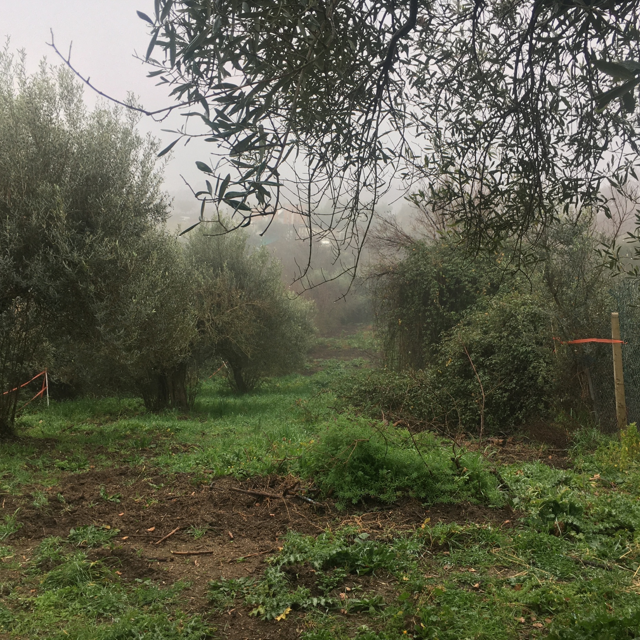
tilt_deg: -10.6
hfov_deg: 47.2
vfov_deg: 47.2
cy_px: 324
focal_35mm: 35
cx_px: 328
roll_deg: -2.4
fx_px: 732
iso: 25
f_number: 2.2
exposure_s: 1/100
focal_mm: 4.15
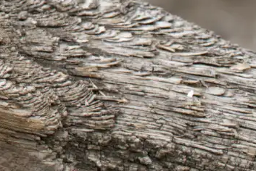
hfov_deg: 2.1
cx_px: -177
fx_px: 6846
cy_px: -125
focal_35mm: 962
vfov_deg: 1.4
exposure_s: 1/450
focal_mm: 140
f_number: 4.5
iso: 160
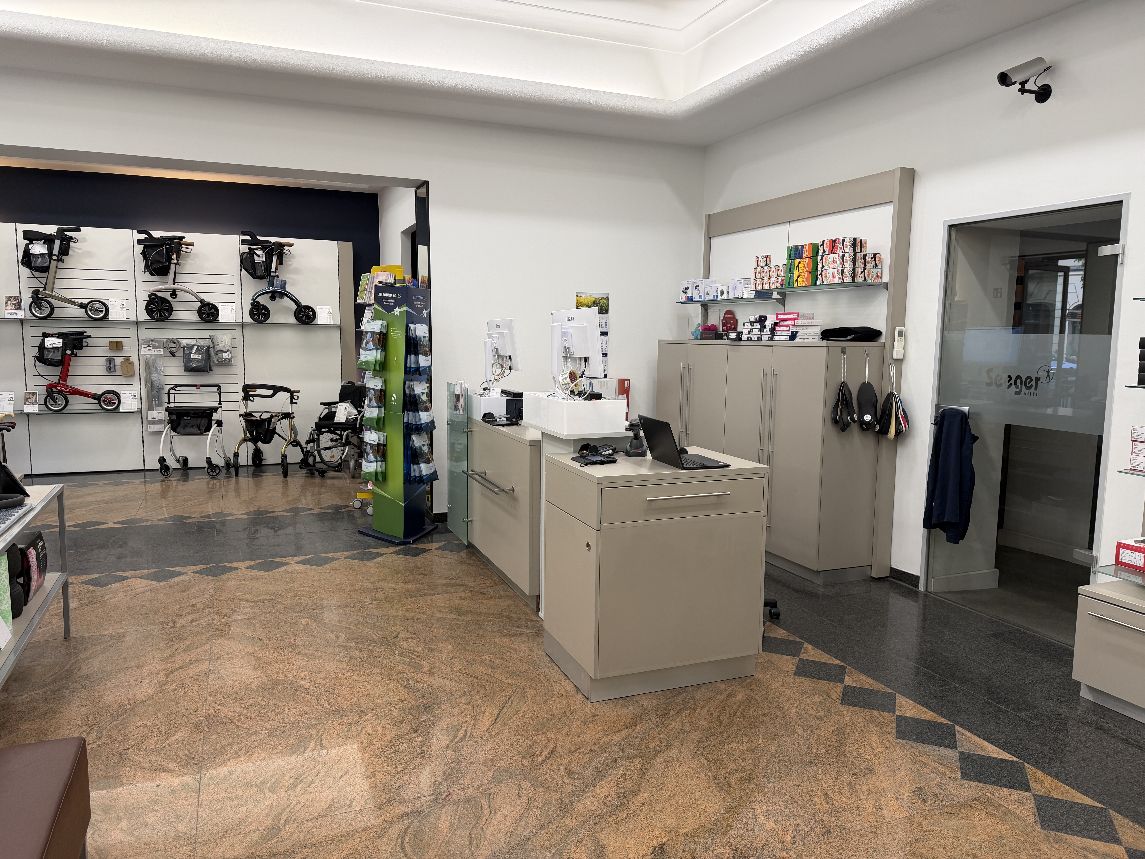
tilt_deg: -6.5
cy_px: 430
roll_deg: +1.0
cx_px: 572
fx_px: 794
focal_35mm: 24
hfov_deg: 71.6
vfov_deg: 56.8
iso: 100
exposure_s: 1/121
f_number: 1.78
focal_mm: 6.76
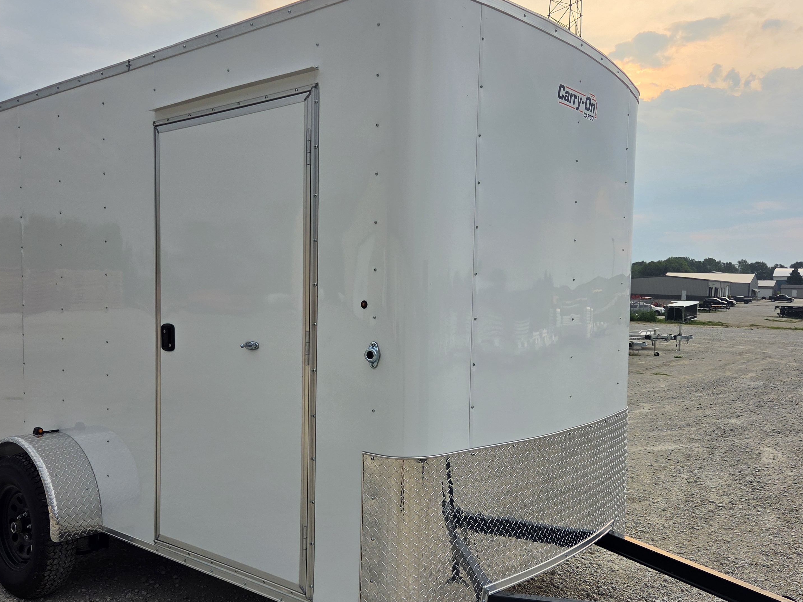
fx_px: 742
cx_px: 372
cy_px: 347
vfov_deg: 44.0
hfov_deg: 56.8
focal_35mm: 32
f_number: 1.8
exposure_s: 1/1920
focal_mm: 5.4
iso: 80
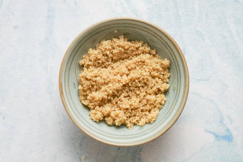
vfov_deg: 15.2
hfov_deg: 22.6
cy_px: 81
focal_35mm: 90
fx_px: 607
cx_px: 122
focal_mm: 60
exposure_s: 1/60
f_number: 16
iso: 3200
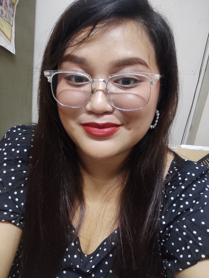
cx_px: 104
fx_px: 161
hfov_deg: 66.0
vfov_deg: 81.7
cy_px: 139
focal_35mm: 20
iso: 441
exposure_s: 1/24
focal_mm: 3.49
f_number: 2.45
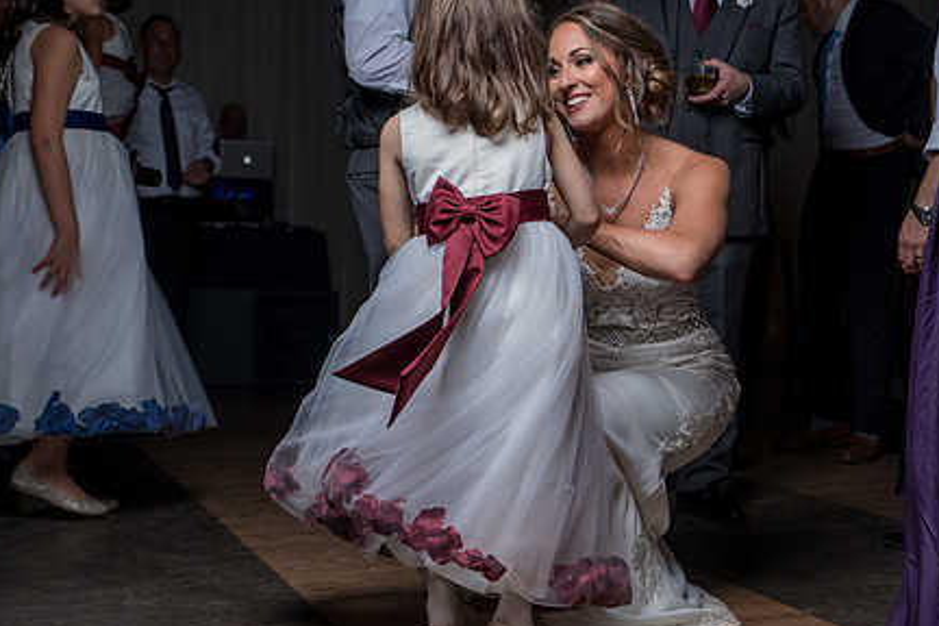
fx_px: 1539
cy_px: 395
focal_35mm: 59
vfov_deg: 22.9
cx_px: 573
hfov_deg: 33.8
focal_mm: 35
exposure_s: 1/200
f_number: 5.6
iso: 2000
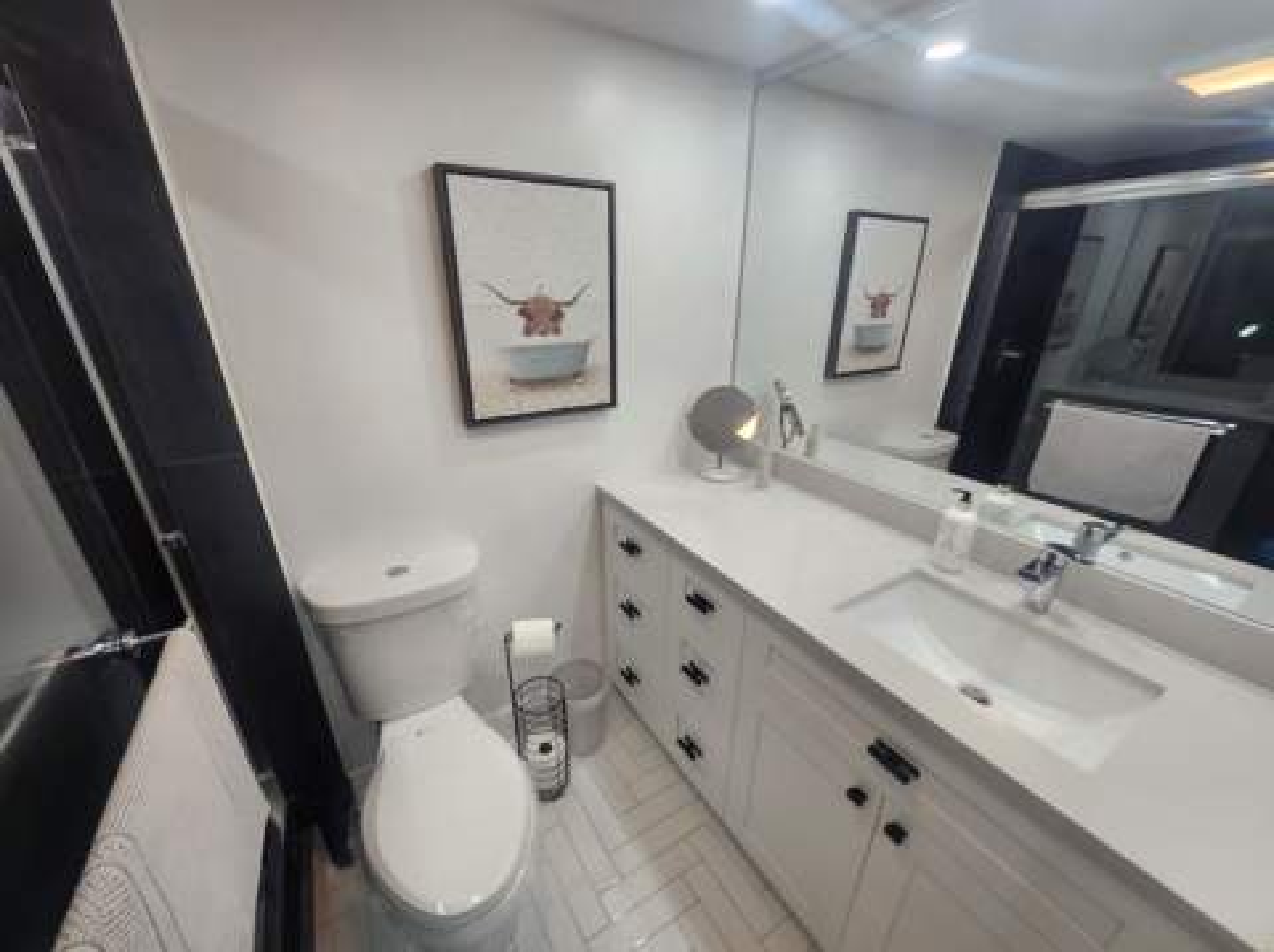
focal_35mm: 13
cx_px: 637
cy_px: 476
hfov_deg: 106.2
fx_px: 478
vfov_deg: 89.8
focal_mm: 1.74
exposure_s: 1/60
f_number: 2.2
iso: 80
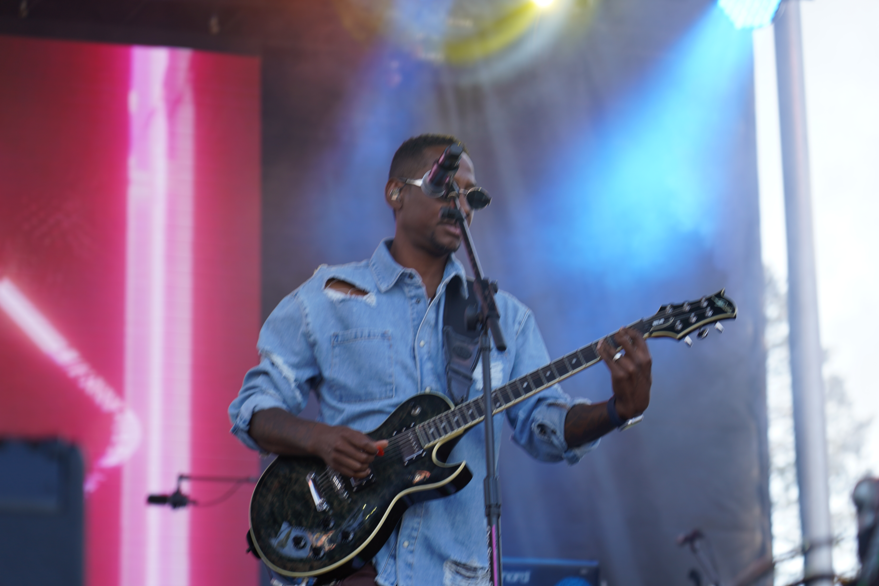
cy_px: 293
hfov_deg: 19.5
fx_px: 2564
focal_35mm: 105
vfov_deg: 13.0
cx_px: 440
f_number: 4
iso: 125
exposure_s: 1/125
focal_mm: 105
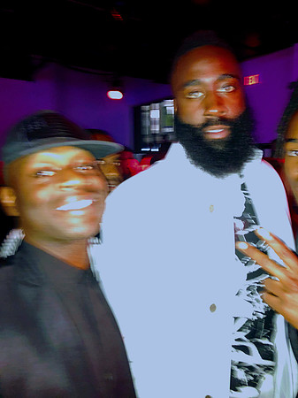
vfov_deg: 63.5
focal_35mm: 28
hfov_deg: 49.7
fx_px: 322
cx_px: 149
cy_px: 199
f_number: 1.8
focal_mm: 3.99
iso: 400
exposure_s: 1/30
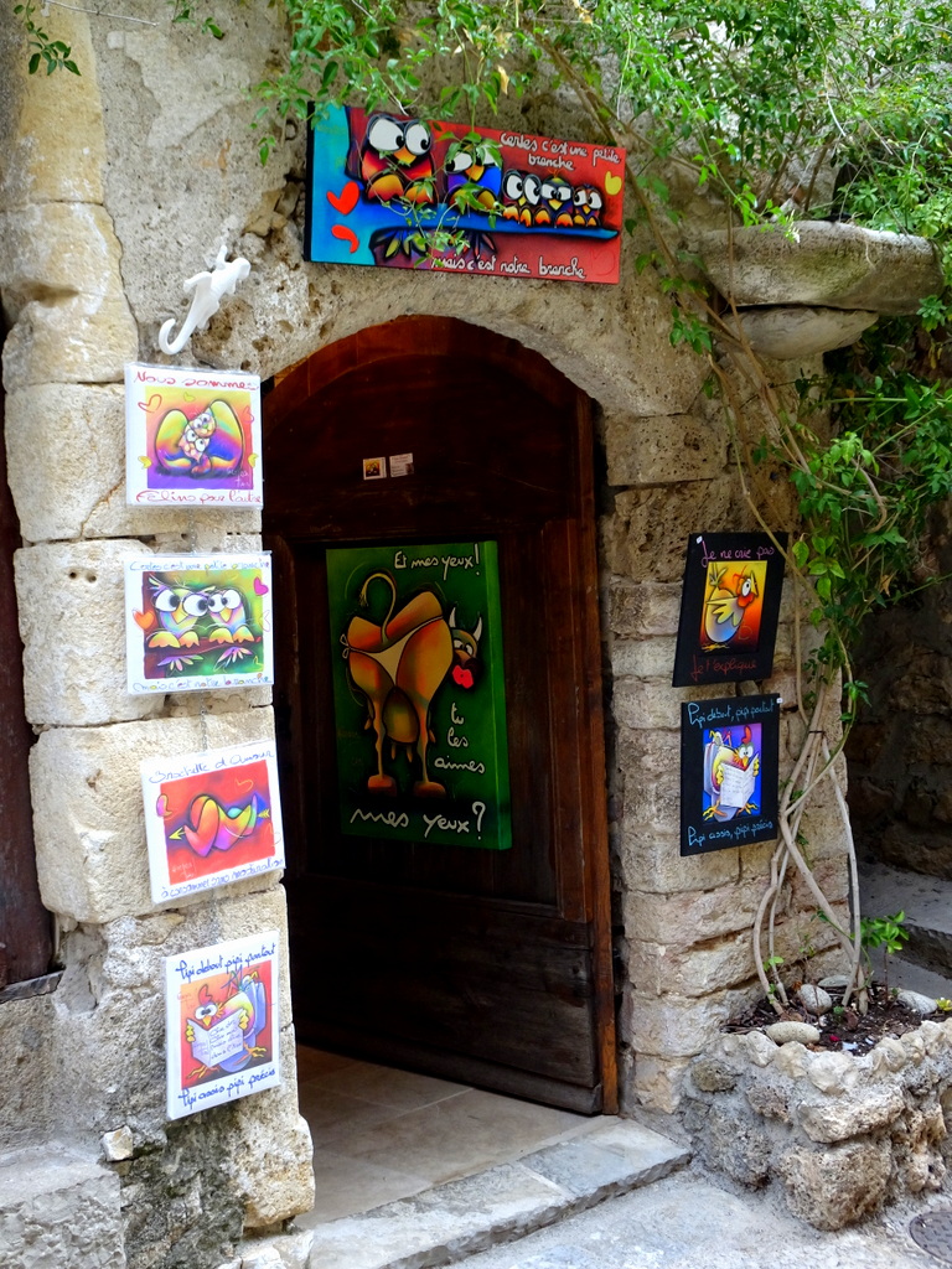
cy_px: 634
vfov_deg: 41.2
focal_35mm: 46
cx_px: 476
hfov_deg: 31.5
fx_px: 1687
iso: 100
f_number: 4.5
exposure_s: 1/50
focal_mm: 7.87
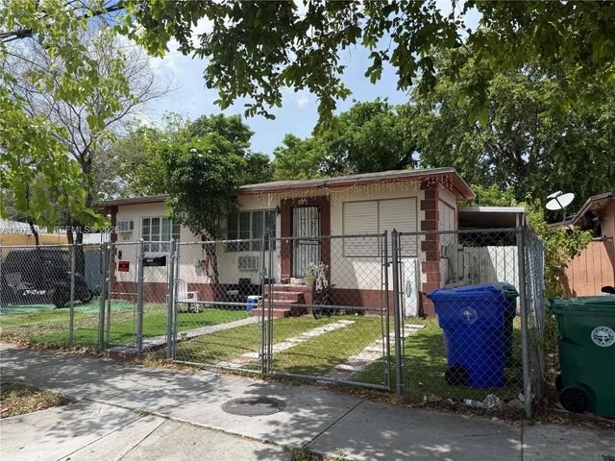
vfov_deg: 56.8
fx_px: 426
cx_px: 308
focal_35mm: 24
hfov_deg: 71.6
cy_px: 230
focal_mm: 6.76
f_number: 1.78
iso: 80
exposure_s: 1/3145
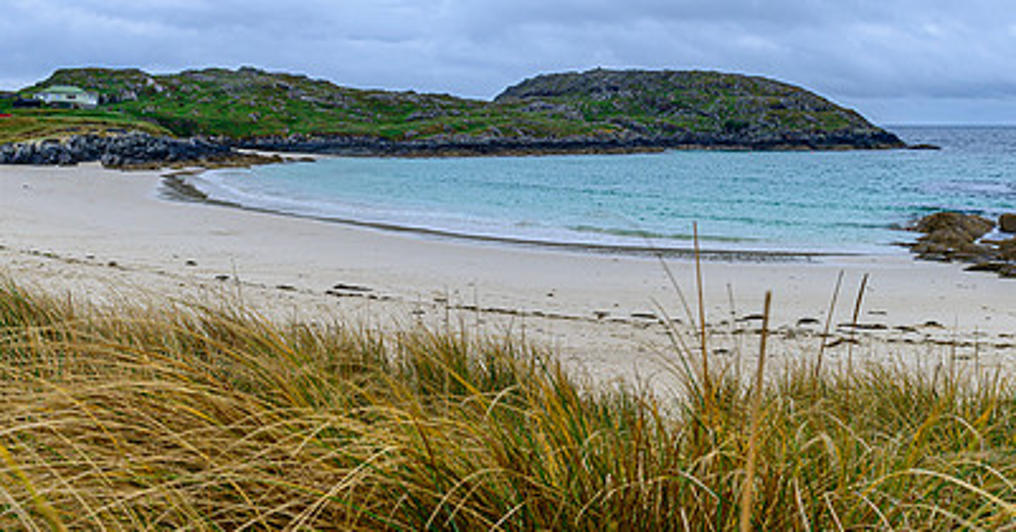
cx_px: 547
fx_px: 1060
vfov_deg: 28.1
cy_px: 227
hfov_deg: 51.2
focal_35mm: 40
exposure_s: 1/50
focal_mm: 26
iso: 100
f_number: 9
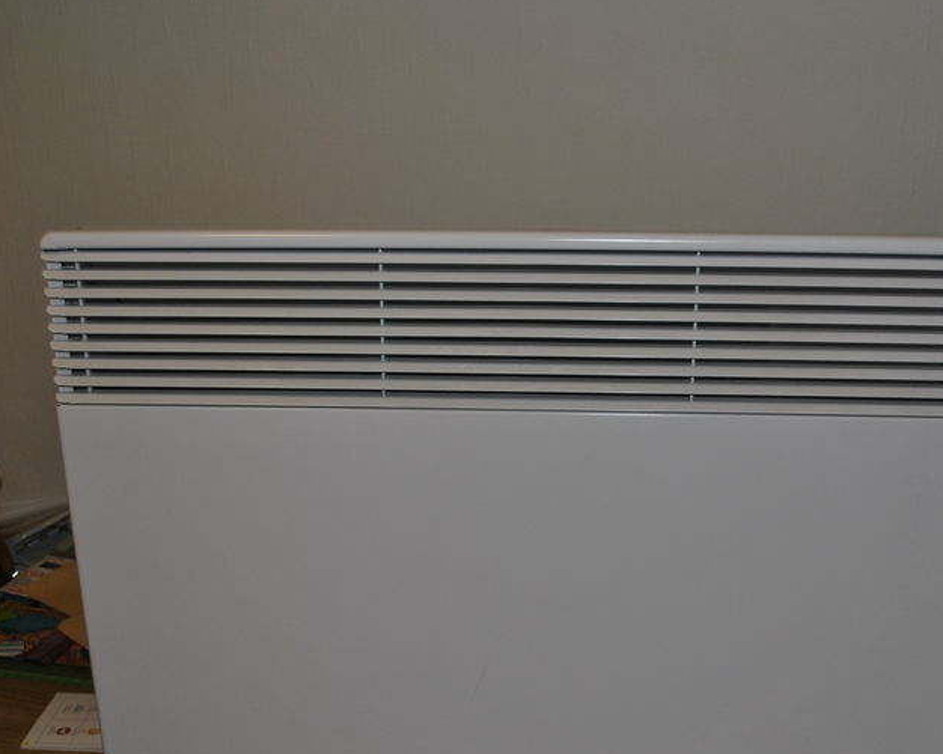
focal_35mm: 45
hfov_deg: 40.9
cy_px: 482
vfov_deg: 33.2
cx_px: 578
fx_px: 1256
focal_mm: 20
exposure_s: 1/60
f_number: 3.8
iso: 200
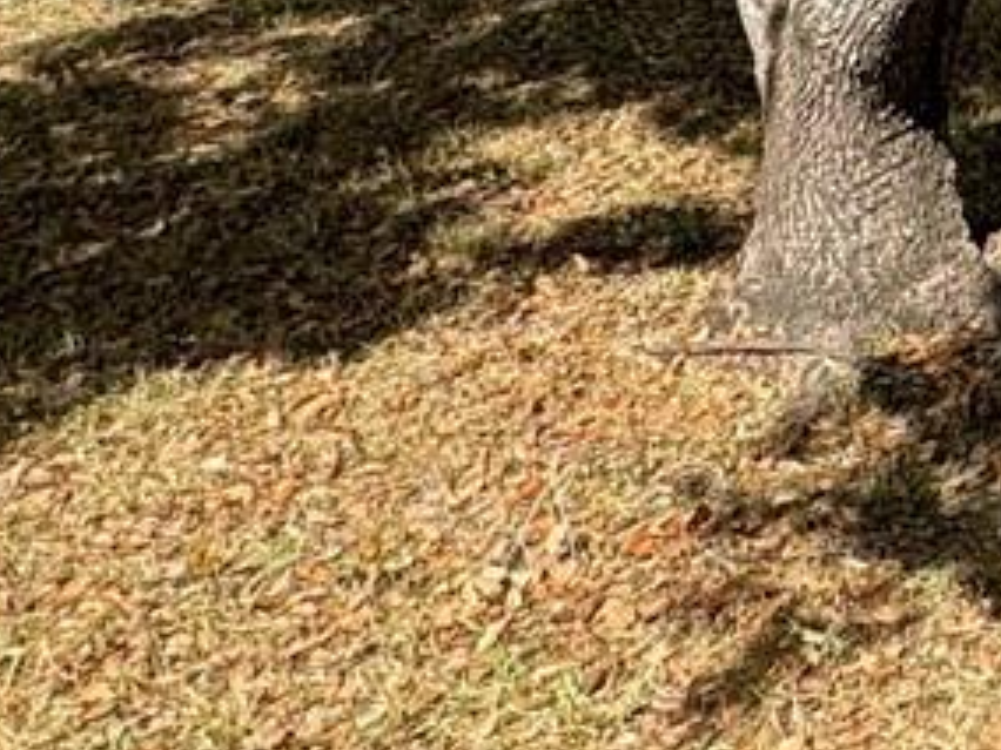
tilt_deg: +1.2
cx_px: 1808
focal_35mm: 79
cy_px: -658
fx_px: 2284
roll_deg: +1.7
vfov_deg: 15.6
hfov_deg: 18.9
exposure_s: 1/625
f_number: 2.2
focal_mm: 2.22
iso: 40
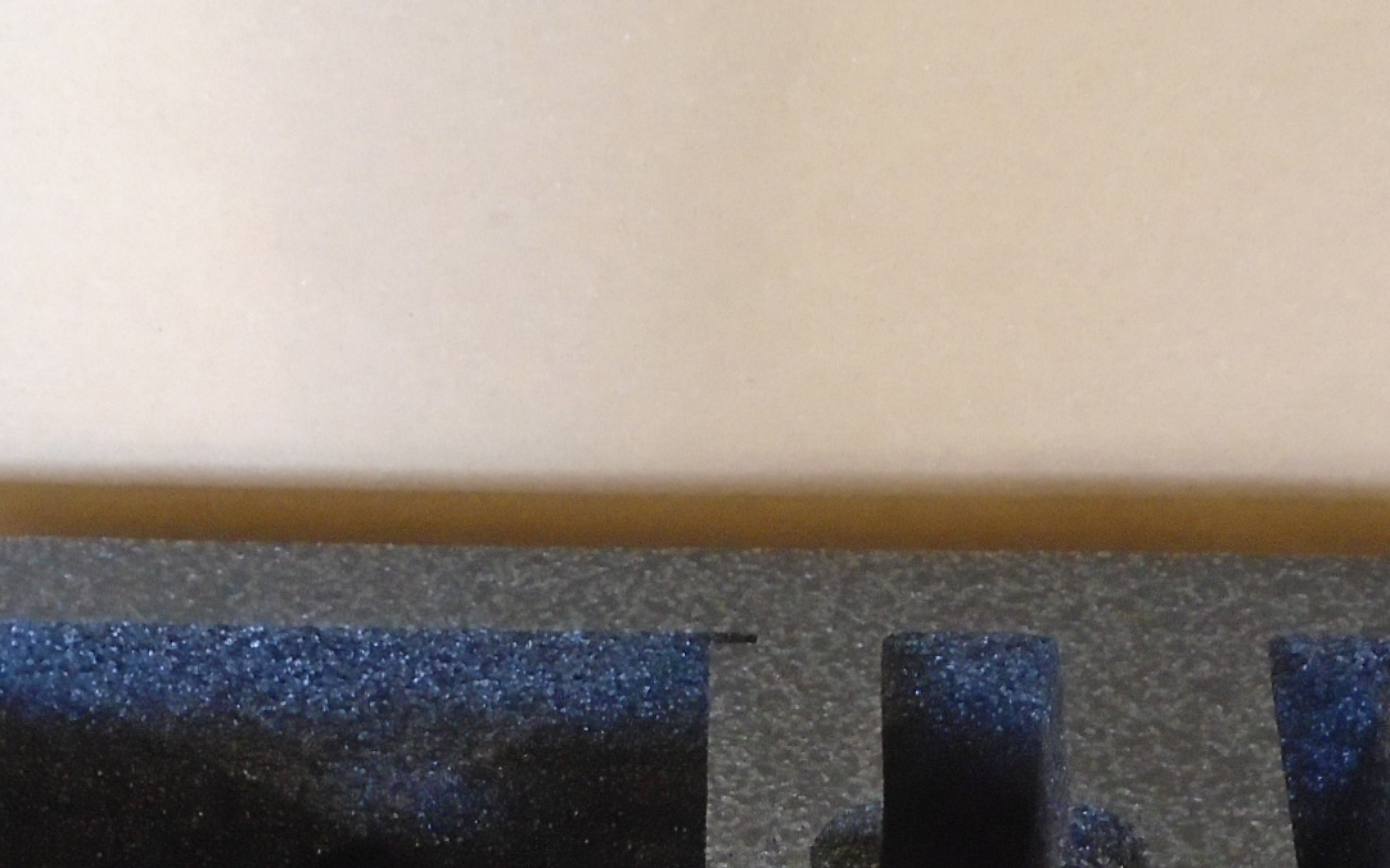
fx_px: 2500
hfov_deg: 31.0
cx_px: 793
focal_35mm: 66
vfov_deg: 18.1
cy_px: 1190
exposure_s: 1/15
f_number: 3.2
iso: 400
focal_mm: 4.6
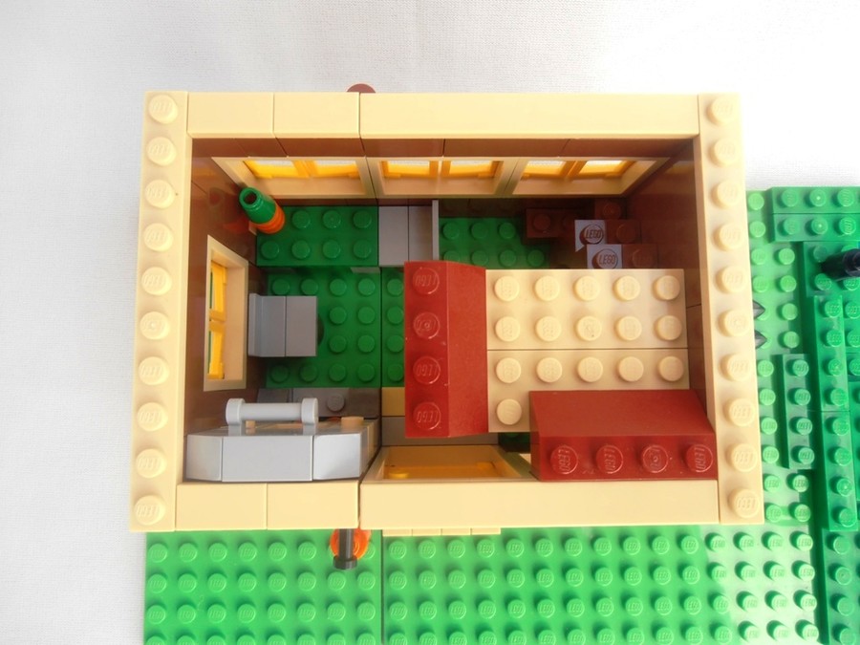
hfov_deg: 71.6
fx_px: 596
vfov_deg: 56.8
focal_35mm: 24
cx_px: 430
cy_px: 322
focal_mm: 4.2
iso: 80
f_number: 3
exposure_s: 1/30
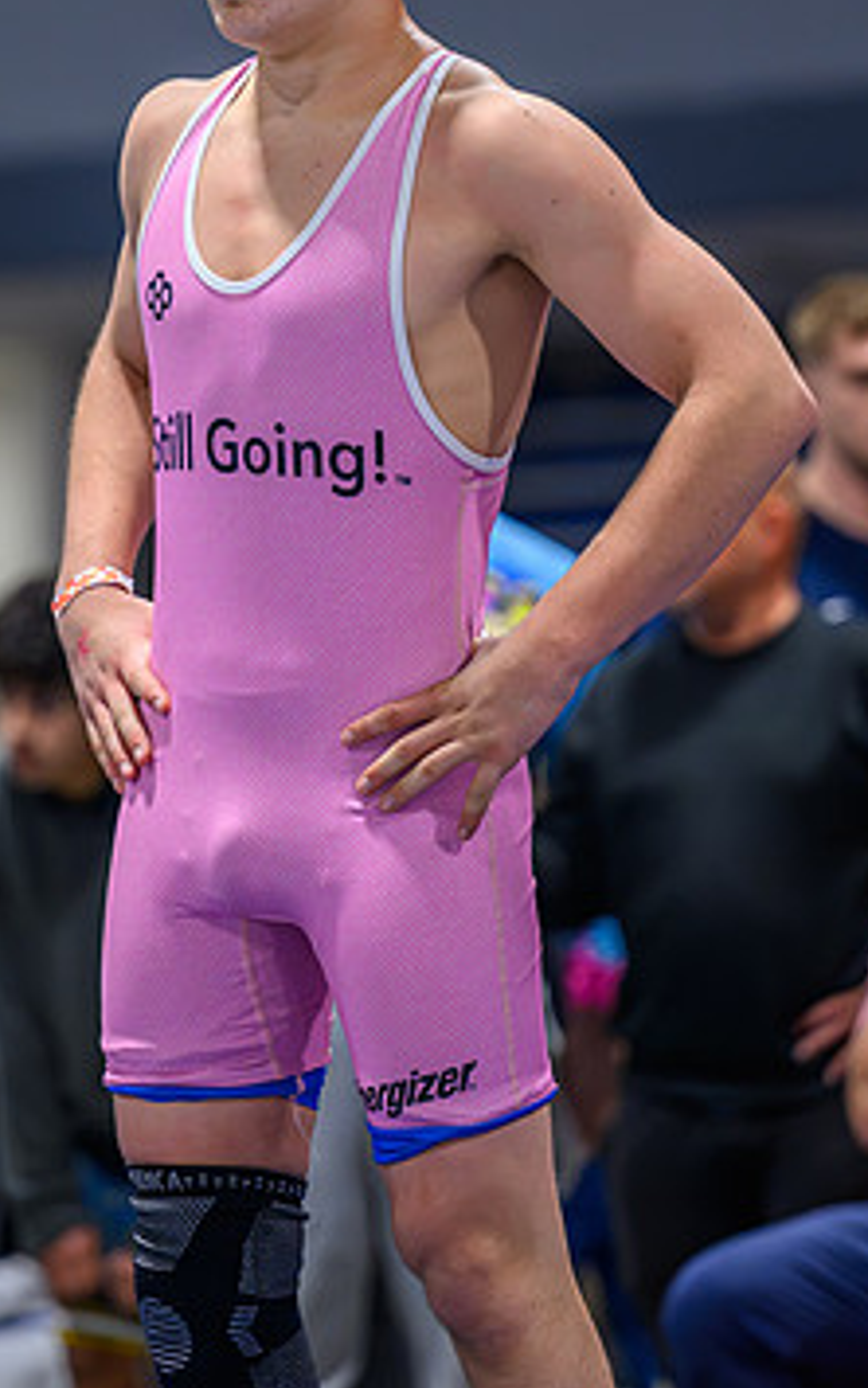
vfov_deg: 6.8
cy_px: 516
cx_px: 300
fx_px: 11729
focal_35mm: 310
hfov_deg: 4.2
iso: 3200
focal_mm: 160
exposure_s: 1/800
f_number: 2.8
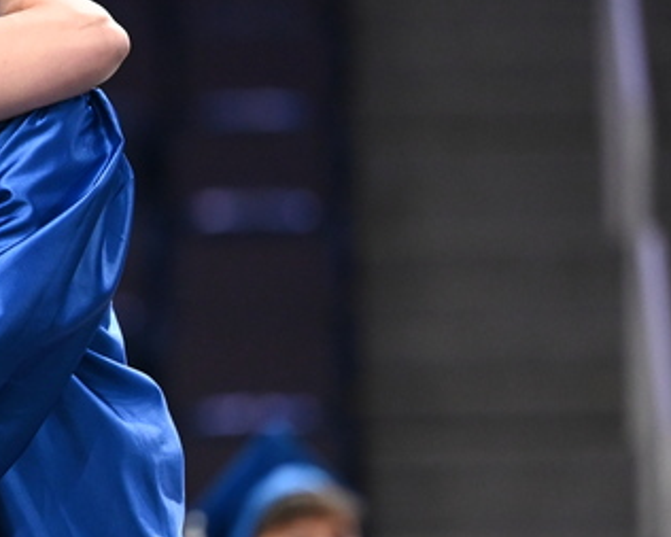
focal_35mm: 608
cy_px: 213
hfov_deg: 3.2
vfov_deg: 2.5
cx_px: -125
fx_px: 12078
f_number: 2.8
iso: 3200
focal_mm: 200
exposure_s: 1/250
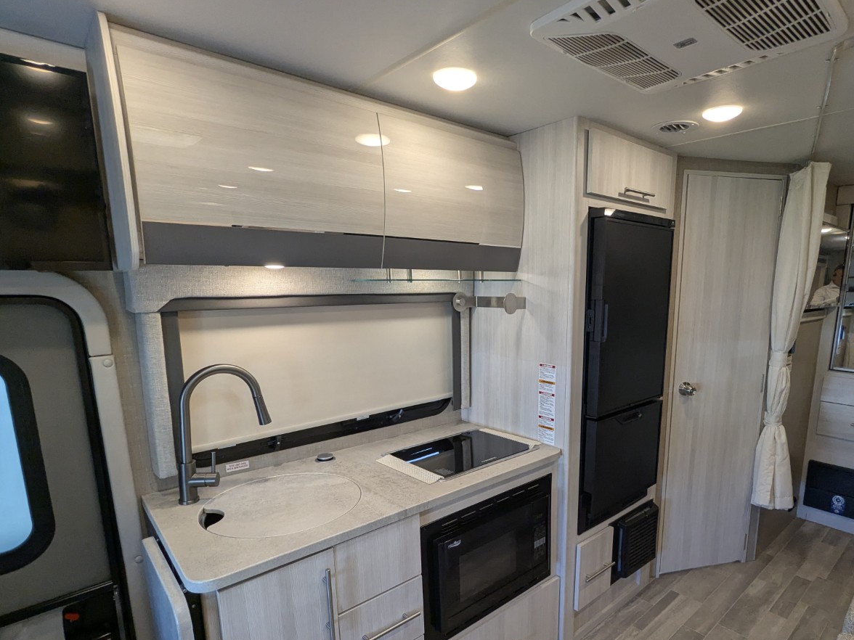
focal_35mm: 19
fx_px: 469
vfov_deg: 68.2
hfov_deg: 84.2
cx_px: 483
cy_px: 374
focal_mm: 2.35
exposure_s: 1/151
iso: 159
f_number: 2.2
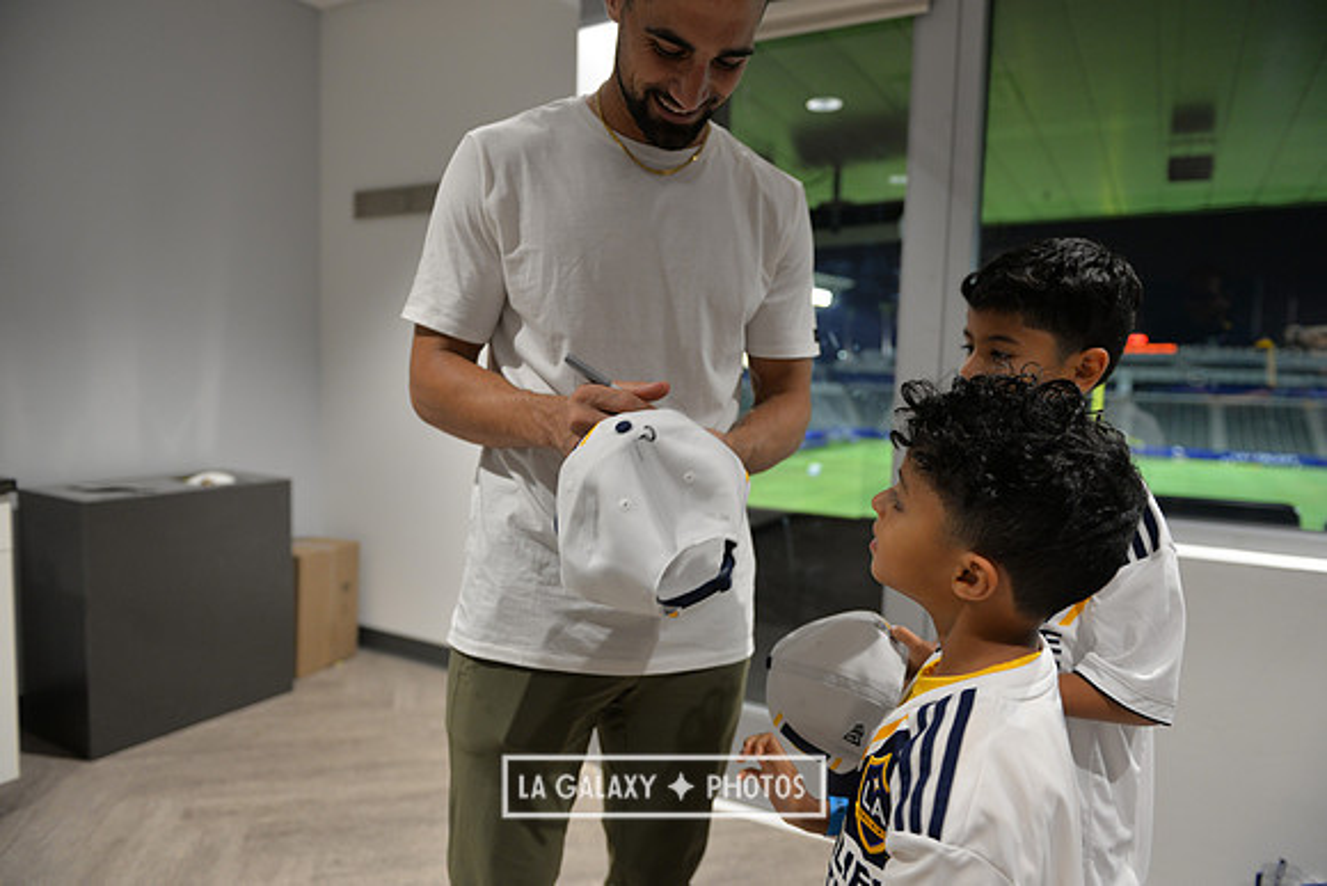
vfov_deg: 53.2
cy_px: 443
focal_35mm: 24
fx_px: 885
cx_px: 664
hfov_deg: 73.7
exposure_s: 1/80
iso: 800
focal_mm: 24
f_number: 2.8
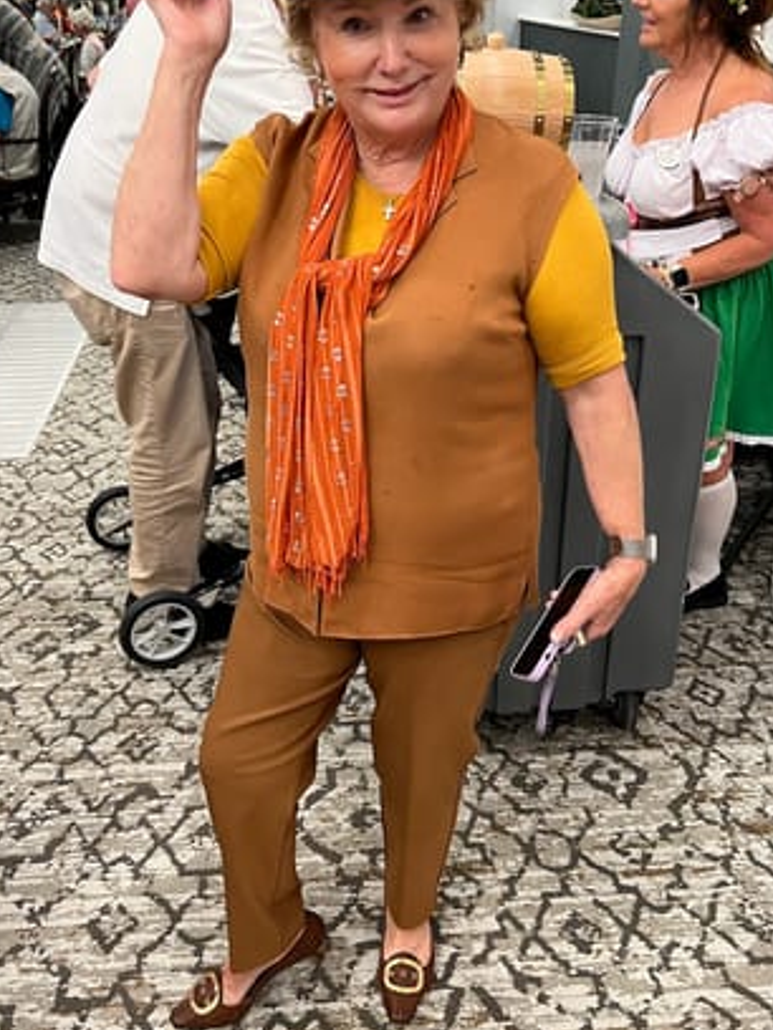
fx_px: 1012
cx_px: 356
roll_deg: -0.1
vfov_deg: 53.8
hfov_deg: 41.8
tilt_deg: -24.6
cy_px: 448
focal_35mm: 34
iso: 160
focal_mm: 5.7
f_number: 1.5
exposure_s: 1/60
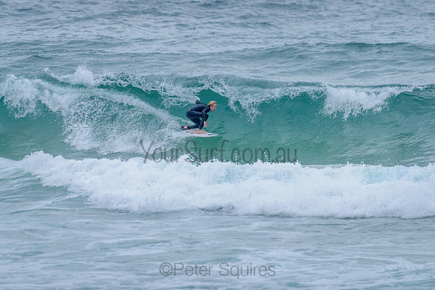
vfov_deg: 2.2
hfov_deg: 3.4
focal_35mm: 613
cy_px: 113
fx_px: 7406
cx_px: 218
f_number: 5.6
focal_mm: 500
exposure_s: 1/2000
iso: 1400
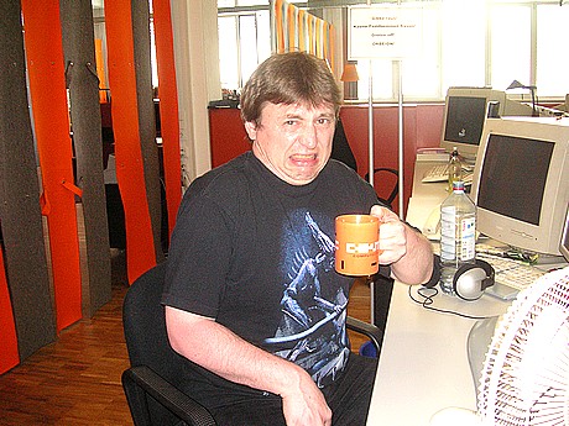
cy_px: 213
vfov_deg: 38.7
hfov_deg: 50.1
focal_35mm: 37
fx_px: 608
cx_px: 284
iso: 160
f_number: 2.8
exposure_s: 1/45
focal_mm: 6.1
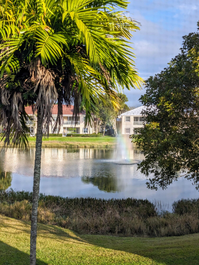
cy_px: 132
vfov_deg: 39.6
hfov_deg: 30.3
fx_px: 367
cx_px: 100
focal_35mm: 48
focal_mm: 6.81
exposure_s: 1/1055
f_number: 1.85
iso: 40
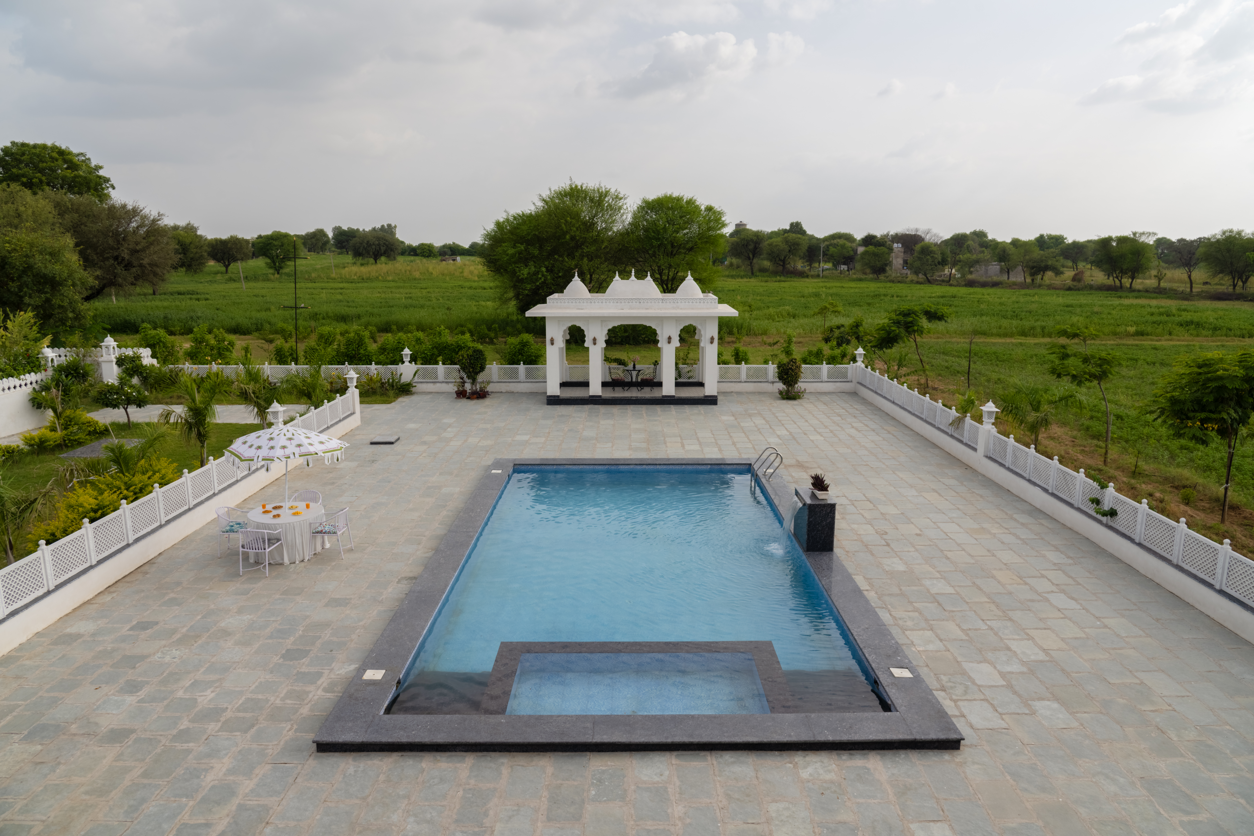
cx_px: 627
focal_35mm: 24
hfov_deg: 73.7
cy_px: 418
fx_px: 836
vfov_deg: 53.1
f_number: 10
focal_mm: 24
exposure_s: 1/2000
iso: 125
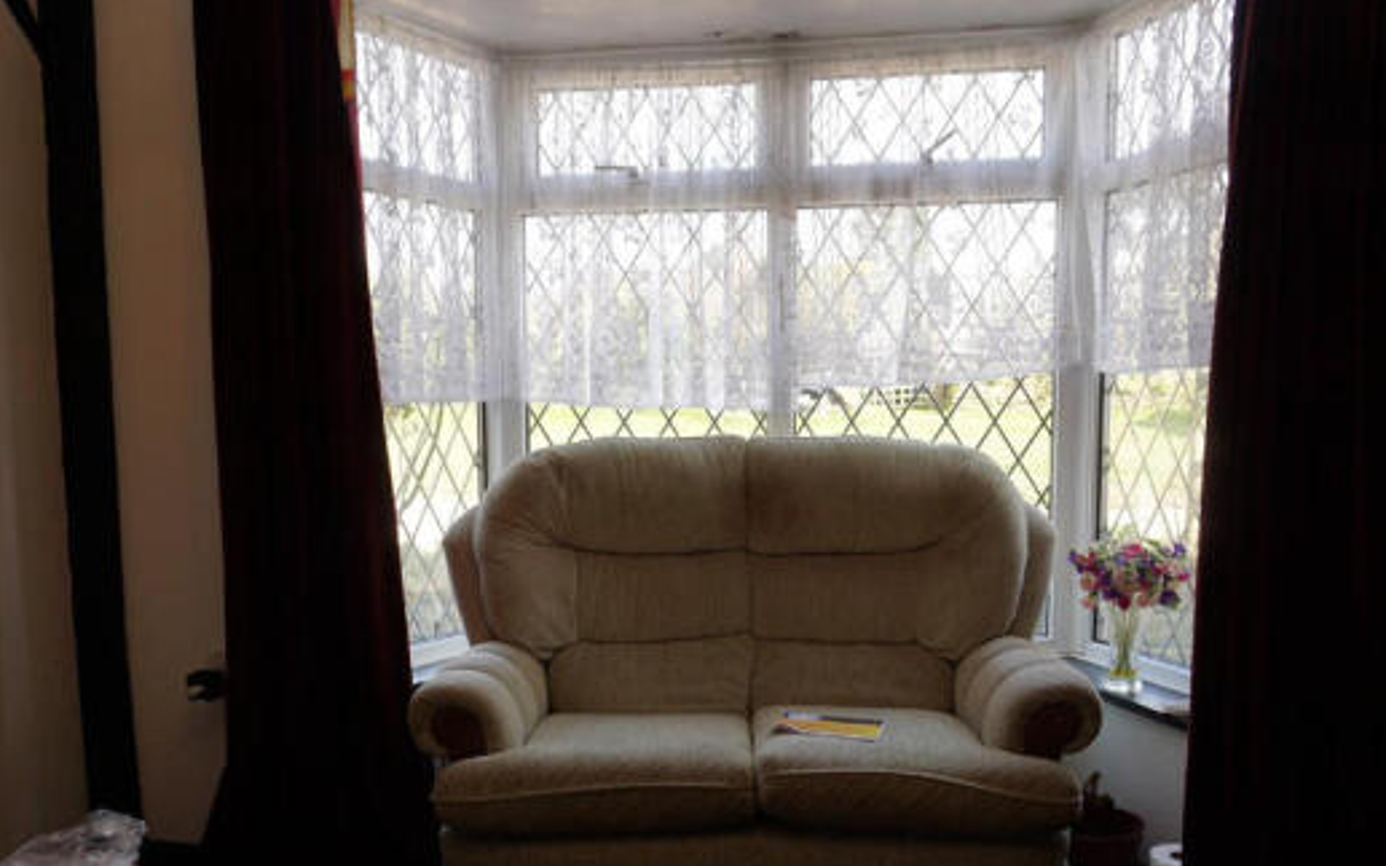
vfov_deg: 40.3
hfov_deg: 61.2
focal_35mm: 31
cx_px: 680
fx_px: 1171
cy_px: 538
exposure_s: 1/60
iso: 100
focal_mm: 16
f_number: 4
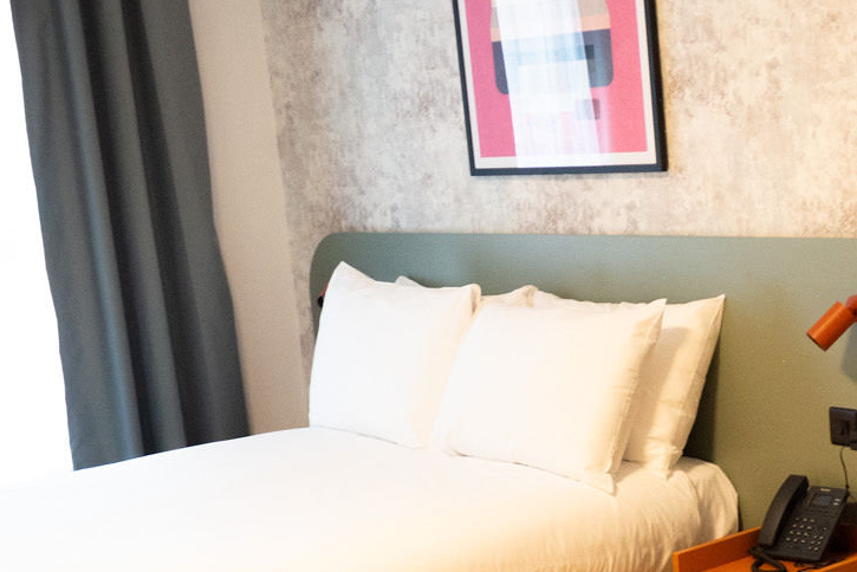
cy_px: 444
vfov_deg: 18.8
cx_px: 735
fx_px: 1715
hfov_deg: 27.3
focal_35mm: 72
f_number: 2.8
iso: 800
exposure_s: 1/50
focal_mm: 17
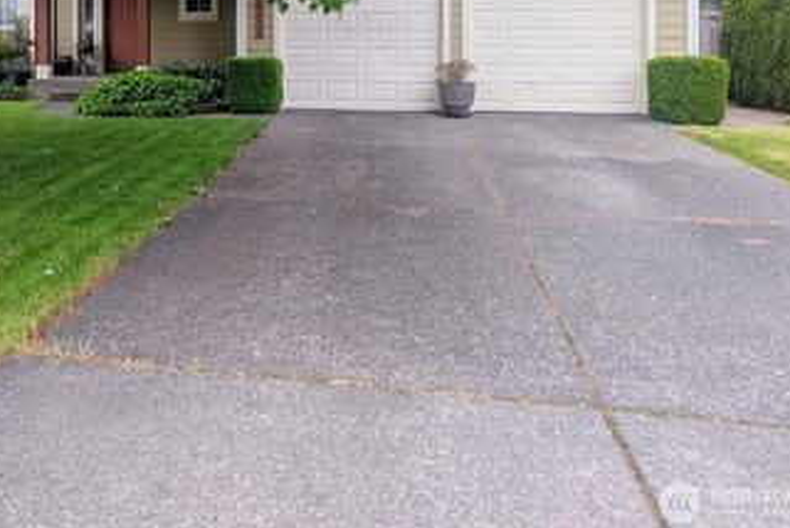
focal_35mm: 39
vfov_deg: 32.8
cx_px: 242
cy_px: 69
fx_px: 857
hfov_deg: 48.4
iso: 44
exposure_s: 1/145
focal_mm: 6.81
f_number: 1.85
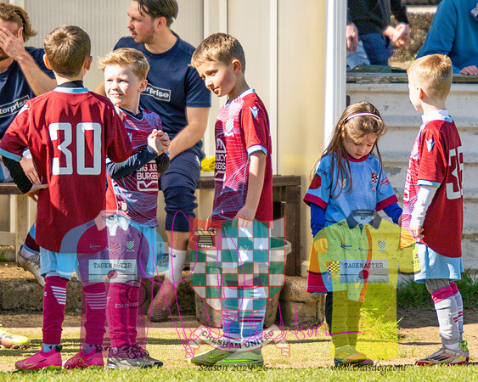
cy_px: 191
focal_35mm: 295
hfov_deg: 6.6
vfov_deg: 5.2
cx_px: 287
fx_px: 4175
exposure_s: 1/3200
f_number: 4
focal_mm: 175
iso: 400
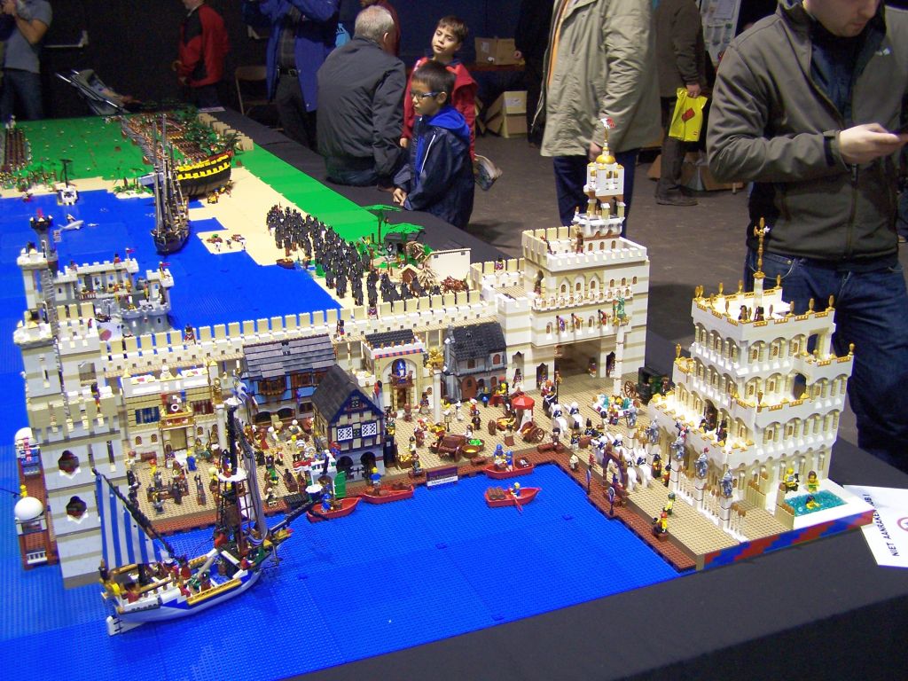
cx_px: 454
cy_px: 340
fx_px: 997
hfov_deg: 49.0
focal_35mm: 38
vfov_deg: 37.7
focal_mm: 6.3
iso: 140
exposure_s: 1/30
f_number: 2.8
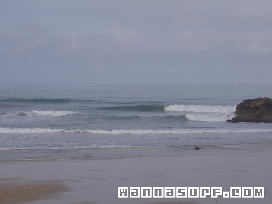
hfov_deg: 16.8
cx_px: 136
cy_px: 102
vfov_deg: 12.7
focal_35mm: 117
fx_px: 920
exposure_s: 1/200
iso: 50
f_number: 8.3
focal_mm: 24
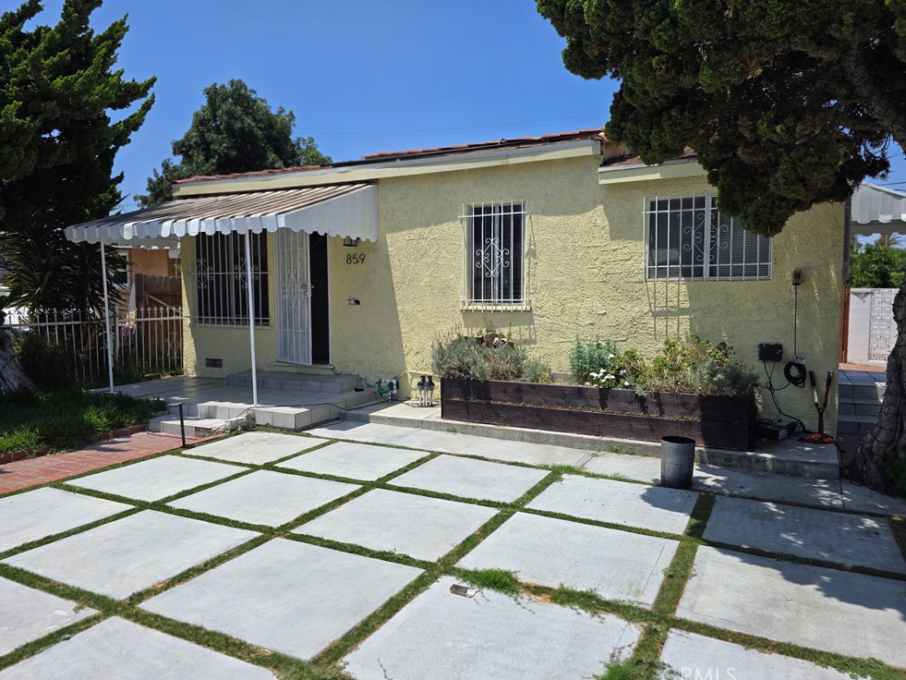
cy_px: 334
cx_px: 455
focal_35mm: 24
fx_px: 628
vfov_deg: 56.8
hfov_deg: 71.6
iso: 25
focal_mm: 6.3
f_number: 1.7
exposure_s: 1/2000
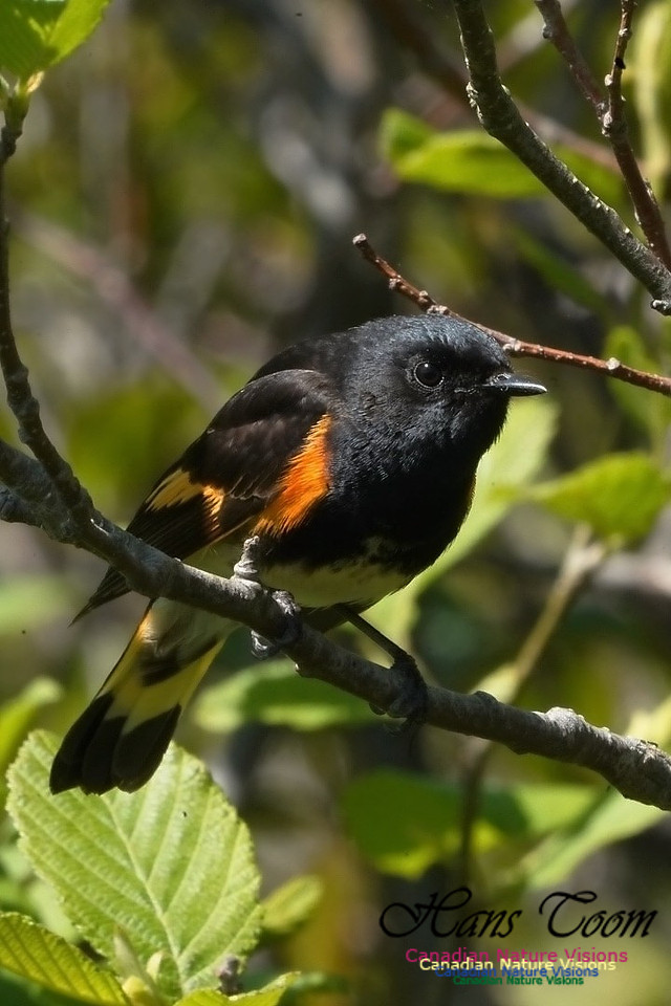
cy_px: 503
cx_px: 336
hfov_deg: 1.7
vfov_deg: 2.6
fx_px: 22365
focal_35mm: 800
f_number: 40
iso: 6400
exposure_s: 1/250
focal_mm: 800
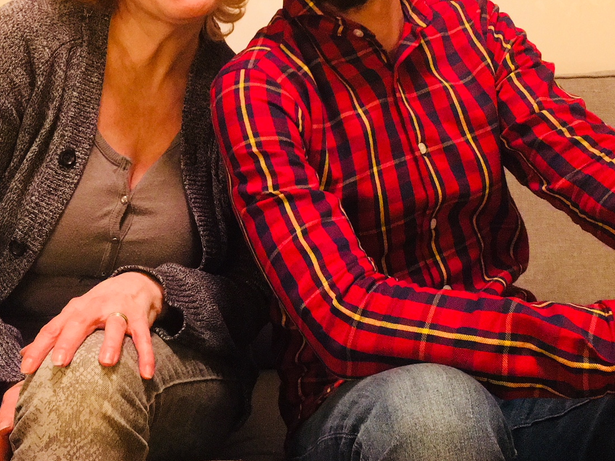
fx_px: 942
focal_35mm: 53
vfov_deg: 27.3
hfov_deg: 36.1
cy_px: 148
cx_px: 268
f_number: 2.2
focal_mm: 4.15
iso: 500
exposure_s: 1/17
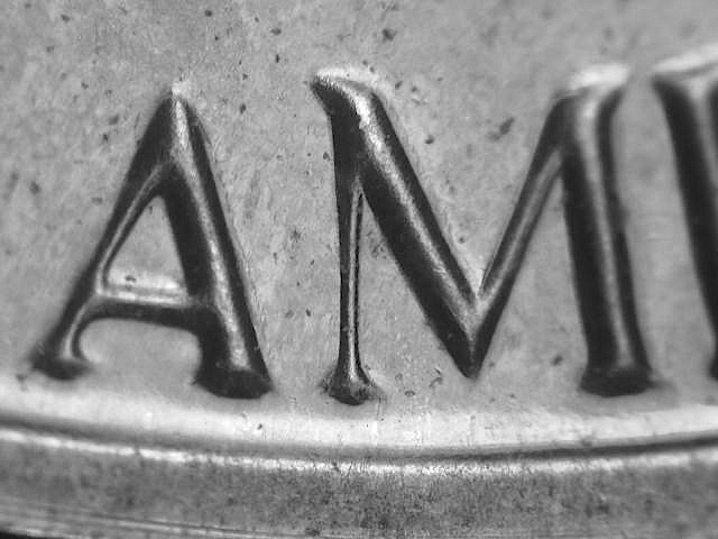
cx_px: 359
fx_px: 2862
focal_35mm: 138
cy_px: 270
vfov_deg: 10.7
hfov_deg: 14.3
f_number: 4.7
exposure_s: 1/18.6
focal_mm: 28.6
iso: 100
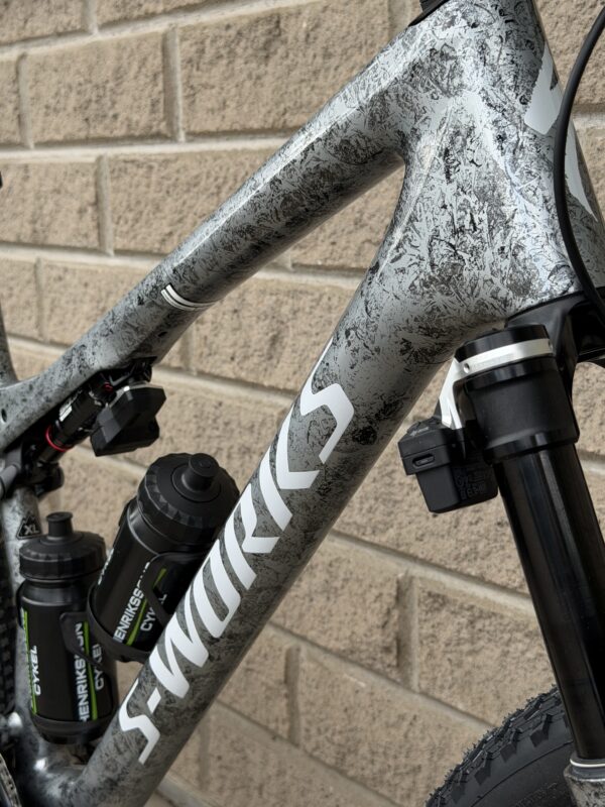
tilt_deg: -11.9
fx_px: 1119
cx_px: 302
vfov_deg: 39.7
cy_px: 404
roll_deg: +0.6
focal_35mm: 48
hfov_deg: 30.3
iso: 64
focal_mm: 6.76
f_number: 1.78
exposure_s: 1/1678
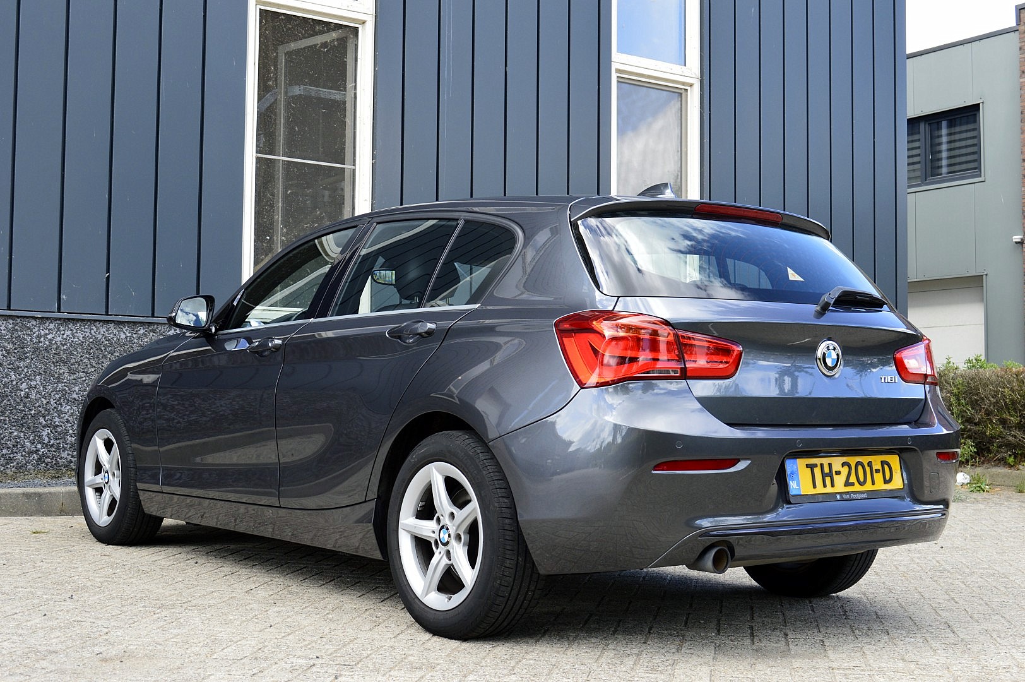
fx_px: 1366
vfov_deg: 28.0
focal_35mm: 48
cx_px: 512
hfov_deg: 41.1
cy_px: 341
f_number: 9
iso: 400
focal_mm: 32
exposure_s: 1/125
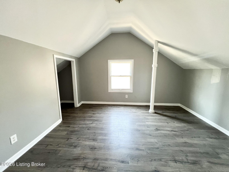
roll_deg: +0.7
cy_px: 86
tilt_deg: -9.5
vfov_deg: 89.9
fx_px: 86
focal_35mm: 13
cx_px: 114
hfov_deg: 106.2
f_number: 1.8
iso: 200
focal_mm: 1.57
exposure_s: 1/60
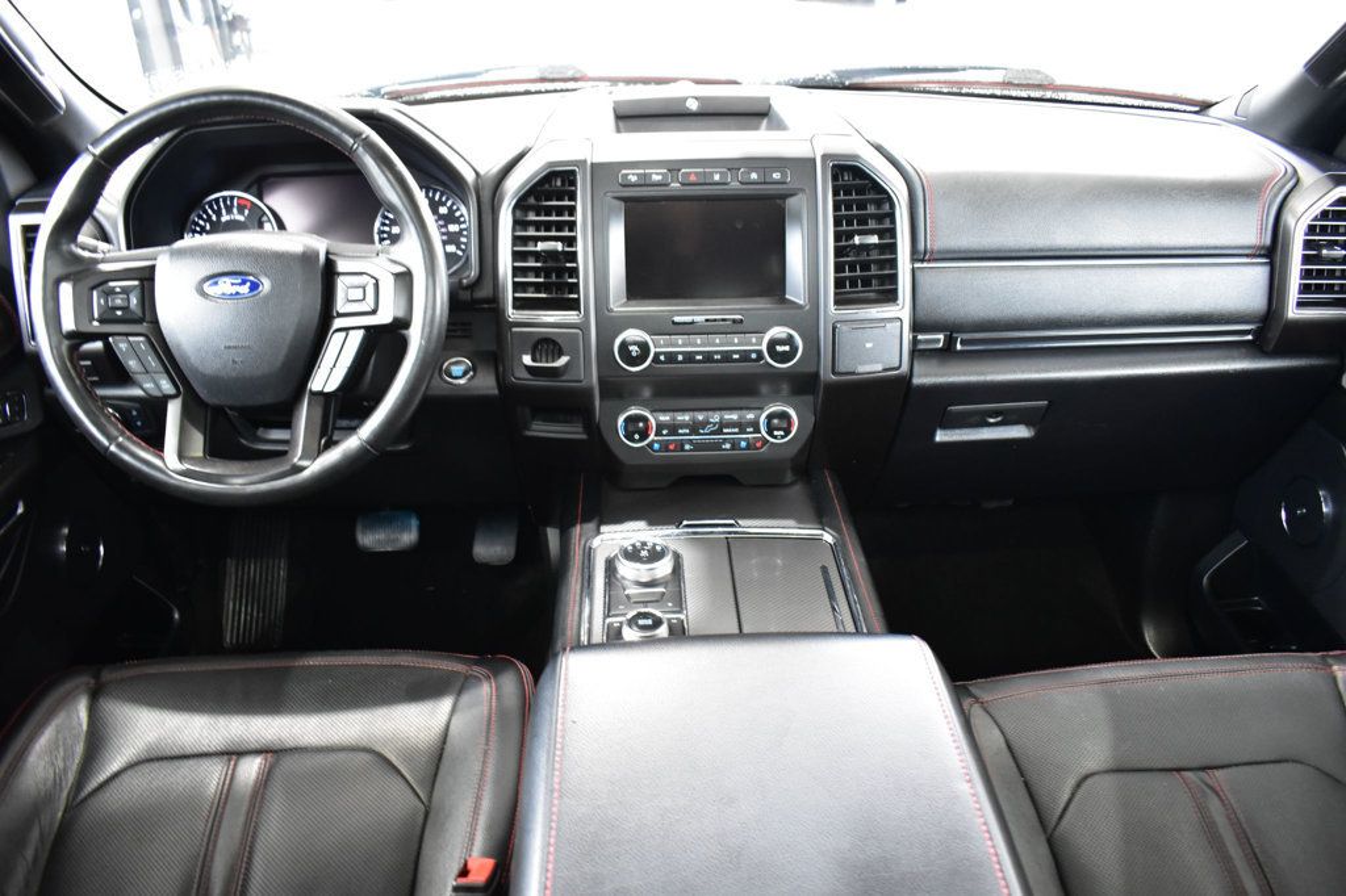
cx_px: 673
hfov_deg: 67.4
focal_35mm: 27
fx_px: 1009
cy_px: 448
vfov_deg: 47.9
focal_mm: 18
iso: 1600
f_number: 4
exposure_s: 1/15
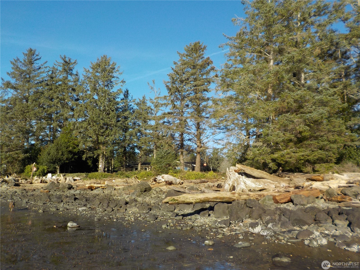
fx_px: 312
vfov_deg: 46.8
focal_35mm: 30
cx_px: 180
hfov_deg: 60.0
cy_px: 135
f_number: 3.3
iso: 125
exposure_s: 1/1250
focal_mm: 4.1
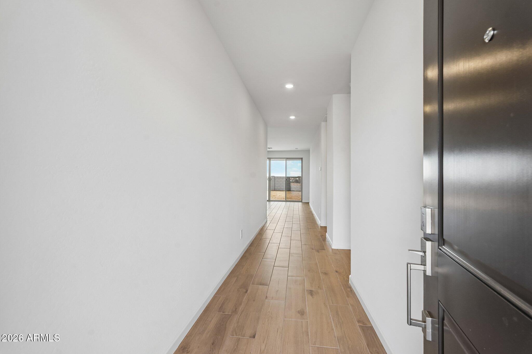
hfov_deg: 96.7
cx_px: 266
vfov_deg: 73.7
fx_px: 236
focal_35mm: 16
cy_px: 177
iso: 400
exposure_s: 1/60
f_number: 8
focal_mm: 16
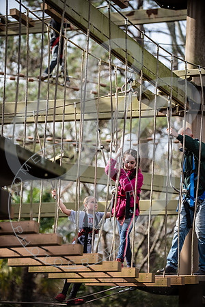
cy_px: 154
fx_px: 1196
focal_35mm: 140
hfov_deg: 9.8
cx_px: 102
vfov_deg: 14.7
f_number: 2.8
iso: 100
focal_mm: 140
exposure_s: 1/500
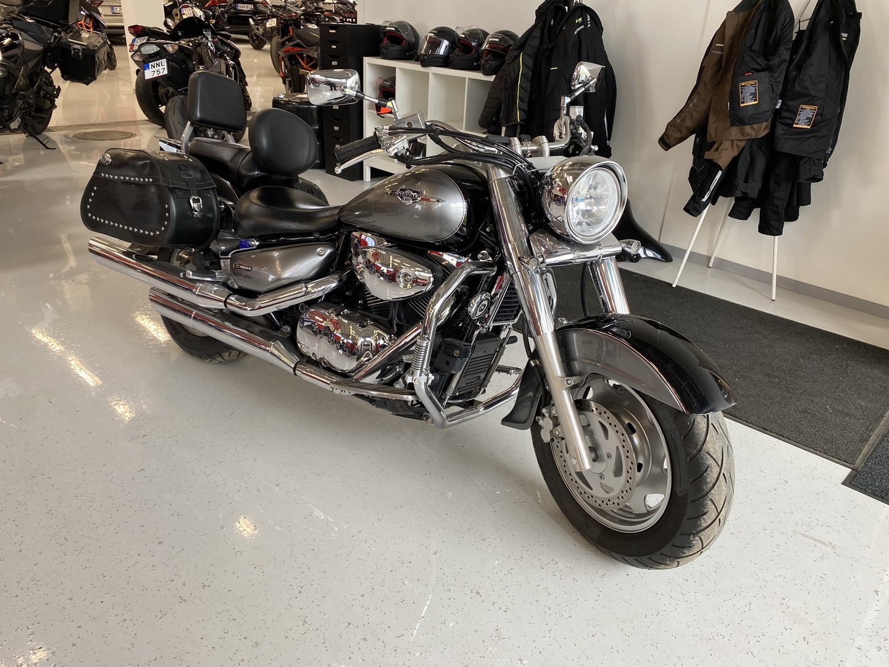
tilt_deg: -27.1
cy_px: 334
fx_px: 668
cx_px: 444
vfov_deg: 53.1
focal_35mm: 26
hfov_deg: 67.3
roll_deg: -2.9
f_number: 1.8
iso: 80
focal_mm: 4.25
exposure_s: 1/100
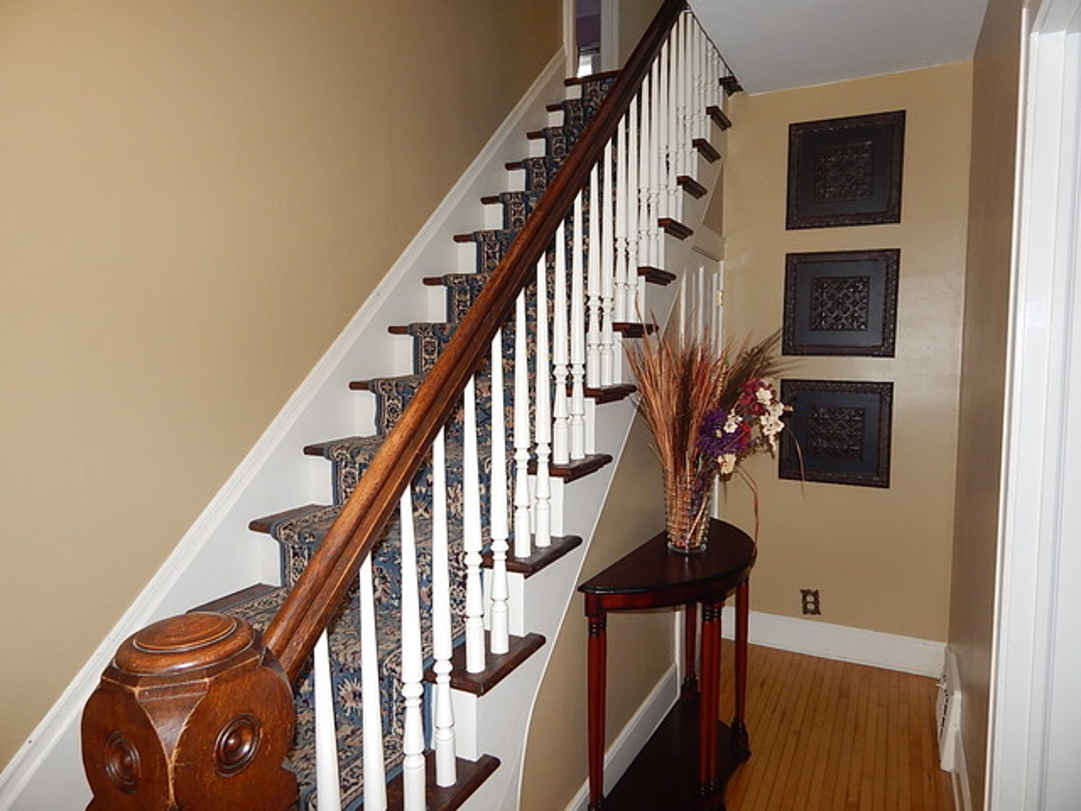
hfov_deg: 76.4
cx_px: 540
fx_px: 687
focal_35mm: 22
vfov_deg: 61.1
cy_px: 406
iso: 200
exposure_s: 1/30
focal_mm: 4
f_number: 3
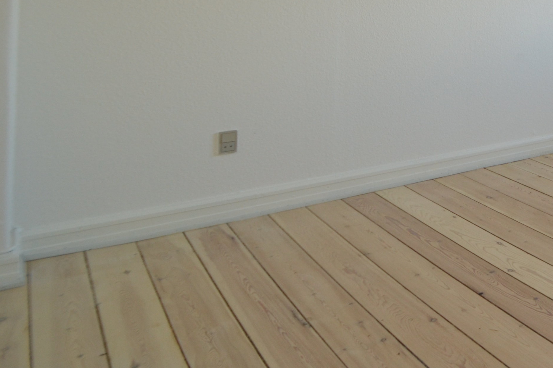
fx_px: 568
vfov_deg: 32.2
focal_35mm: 37
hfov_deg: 37.7
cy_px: -23
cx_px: 676
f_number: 4.5
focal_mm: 10
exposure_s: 1/80
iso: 400
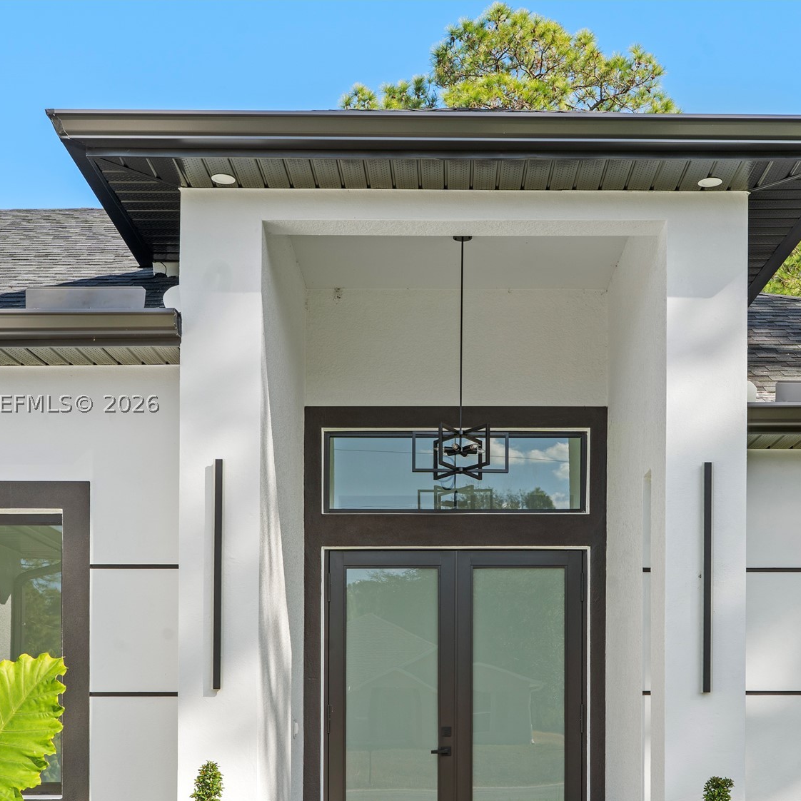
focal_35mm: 45
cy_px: 402
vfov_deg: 37.6
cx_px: 439
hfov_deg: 37.5
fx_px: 1178
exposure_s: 1/125
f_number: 9
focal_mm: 35
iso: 100
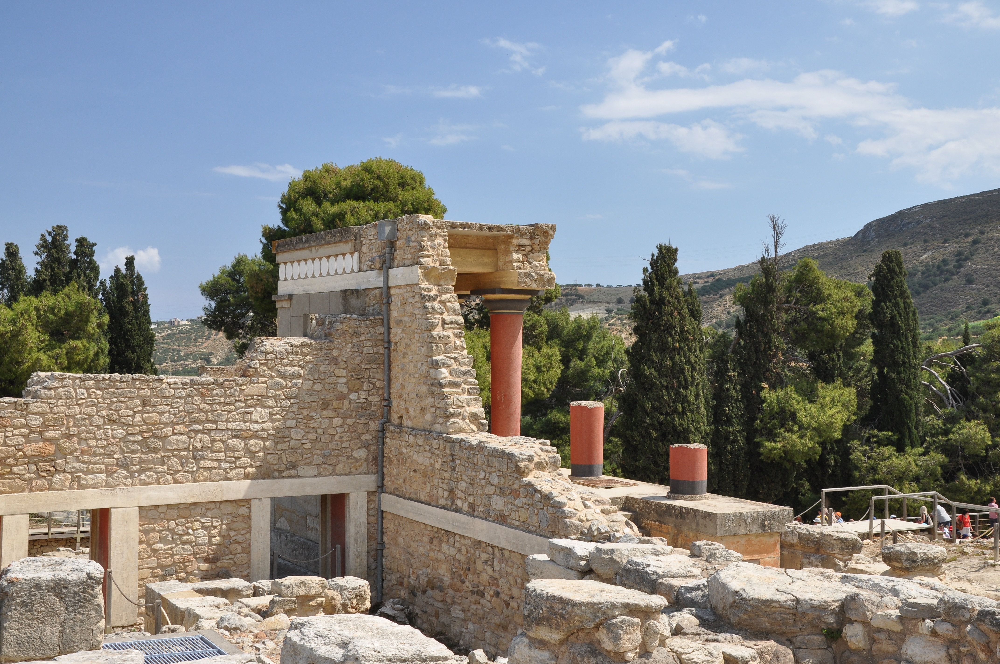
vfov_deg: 31.8
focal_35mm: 42
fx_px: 1165
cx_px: 500
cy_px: 332
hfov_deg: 46.4
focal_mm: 28
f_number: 11
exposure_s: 1/125
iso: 200
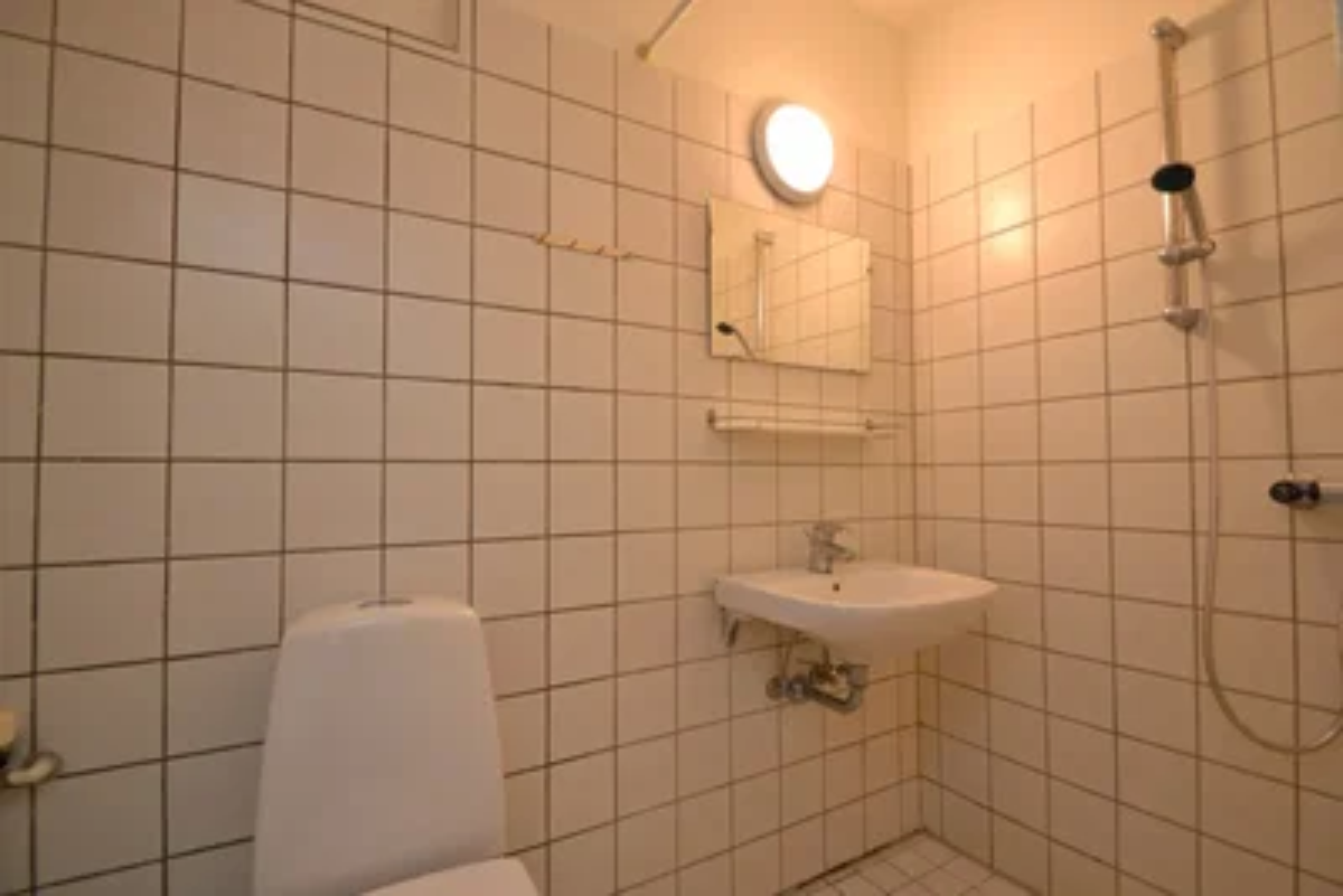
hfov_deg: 100.4
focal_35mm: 15
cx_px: 672
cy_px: 448
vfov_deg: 77.4
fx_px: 560
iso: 640
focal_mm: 10
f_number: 3.5
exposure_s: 1/60
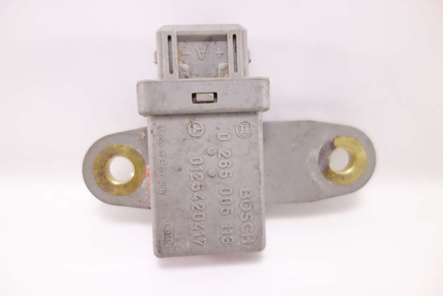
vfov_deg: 46.4
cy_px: 148
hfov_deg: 65.5
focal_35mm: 28
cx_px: 222
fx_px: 345
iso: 125
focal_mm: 10.4
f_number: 1.8
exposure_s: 1/100
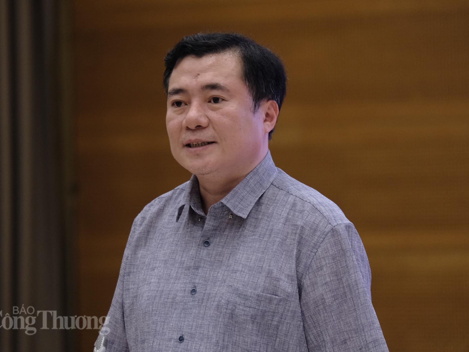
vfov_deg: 4.6
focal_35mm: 326
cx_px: 233
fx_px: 4418
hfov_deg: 6.1
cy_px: 176
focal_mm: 200
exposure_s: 1/125
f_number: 4.8
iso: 2000
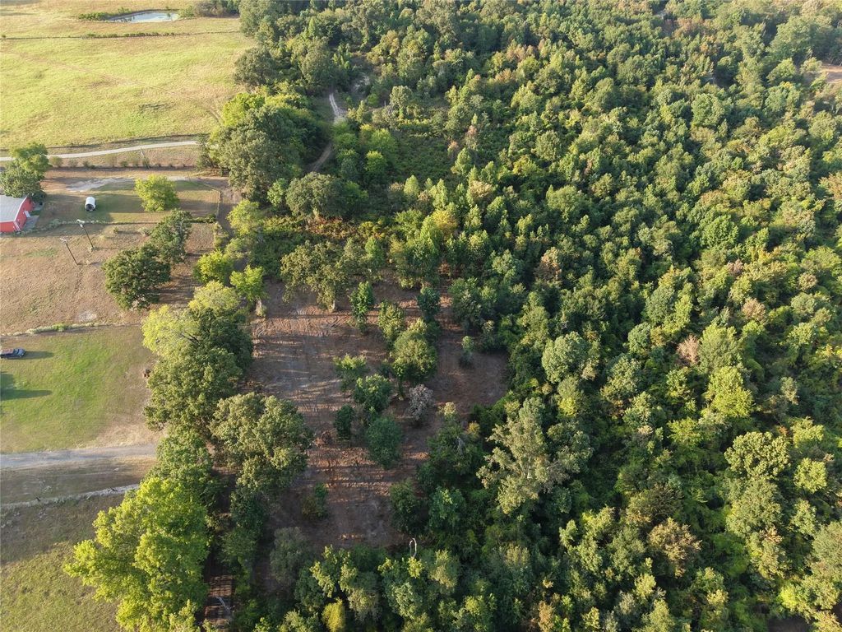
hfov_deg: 71.6
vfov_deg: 56.8
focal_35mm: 24
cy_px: 316
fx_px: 584
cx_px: 421
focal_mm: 8.67
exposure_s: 1/350
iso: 100
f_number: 1.8
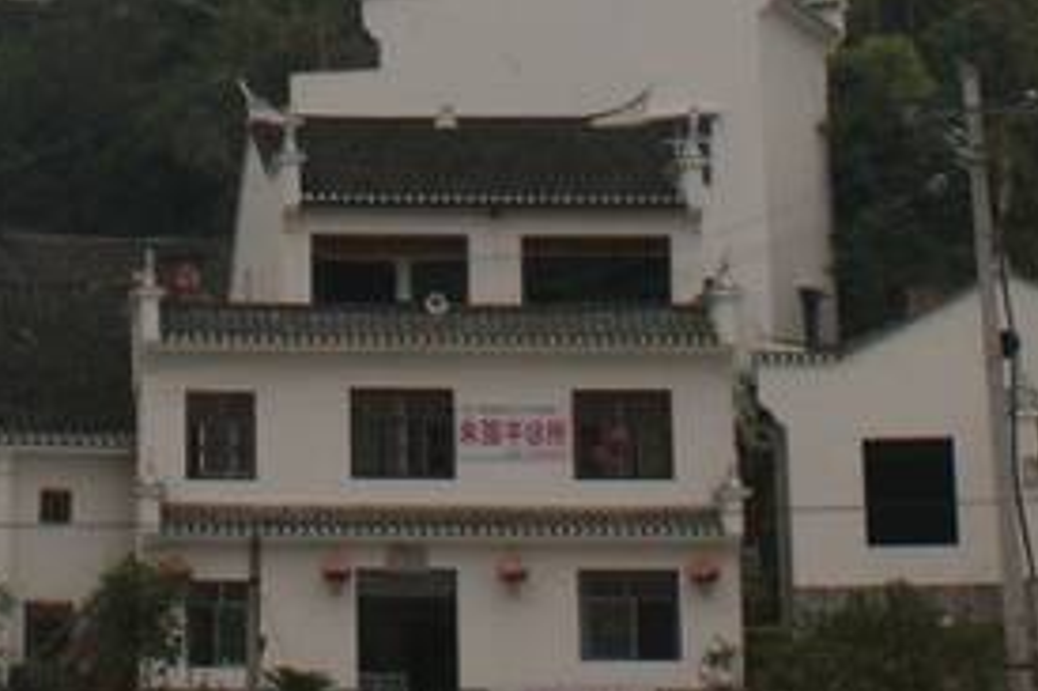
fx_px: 3919
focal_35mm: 136
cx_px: 34
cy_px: -614
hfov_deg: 14.9
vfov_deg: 9.5
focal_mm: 20
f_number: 5
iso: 100
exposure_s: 1/200
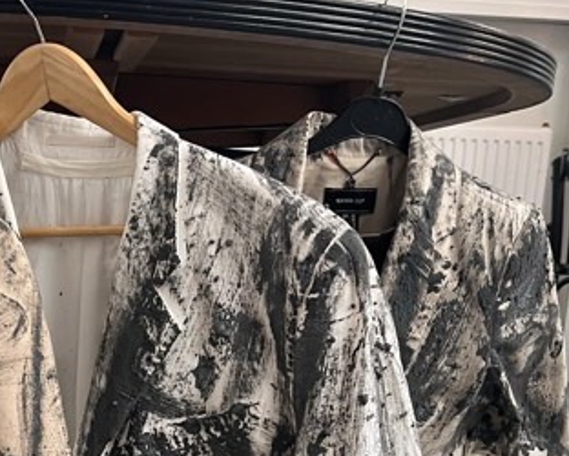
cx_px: 139
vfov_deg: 22.2
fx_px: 1095
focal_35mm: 65
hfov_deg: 28.7
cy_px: 500
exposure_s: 1/50
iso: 125
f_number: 1.6
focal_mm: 5.1
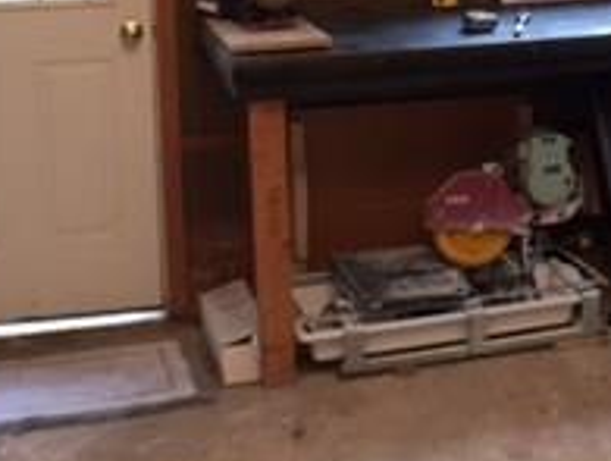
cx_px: 658
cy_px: -163
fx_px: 1680
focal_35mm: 95
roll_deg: -0.8
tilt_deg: -2.3
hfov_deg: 19.8
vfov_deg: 14.8
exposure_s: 1/30
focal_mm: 4.15
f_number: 2.2
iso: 80
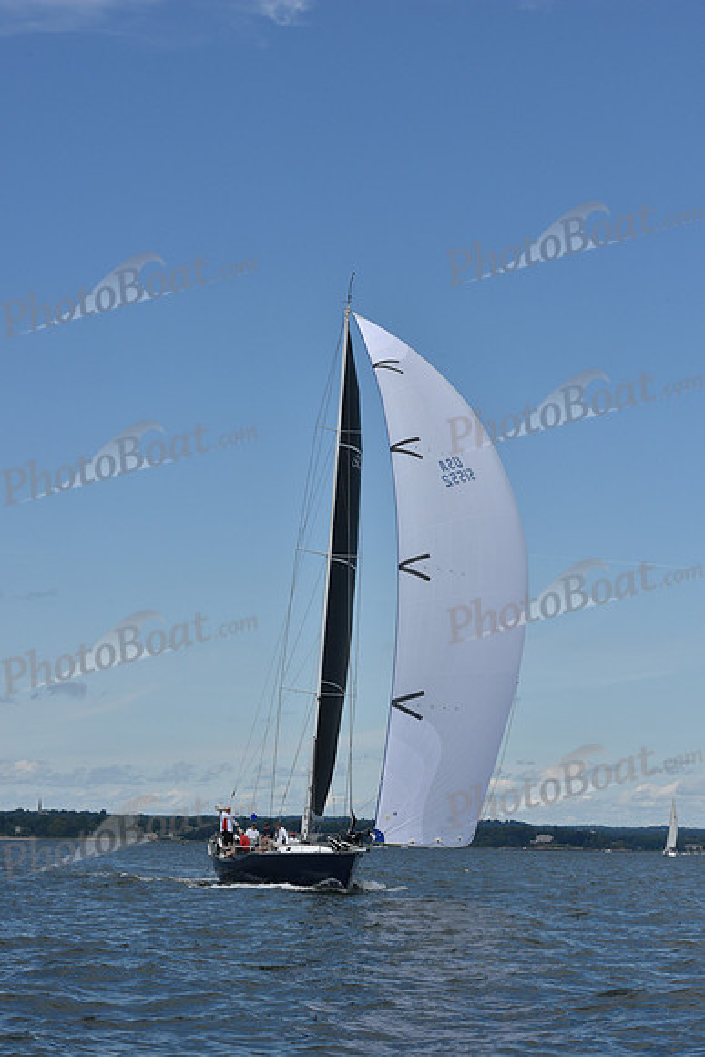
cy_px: 528
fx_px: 2348
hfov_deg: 17.1
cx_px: 352
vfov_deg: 25.4
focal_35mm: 80
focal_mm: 80
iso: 320
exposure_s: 1/1000
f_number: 11
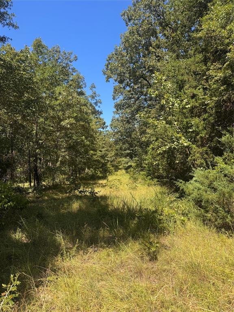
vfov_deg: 71.6
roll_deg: +2.1
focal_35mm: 24
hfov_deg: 56.8
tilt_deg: +1.0
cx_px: 117
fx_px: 216
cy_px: 156
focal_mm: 6.76
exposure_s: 1/1678
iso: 80
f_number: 1.78
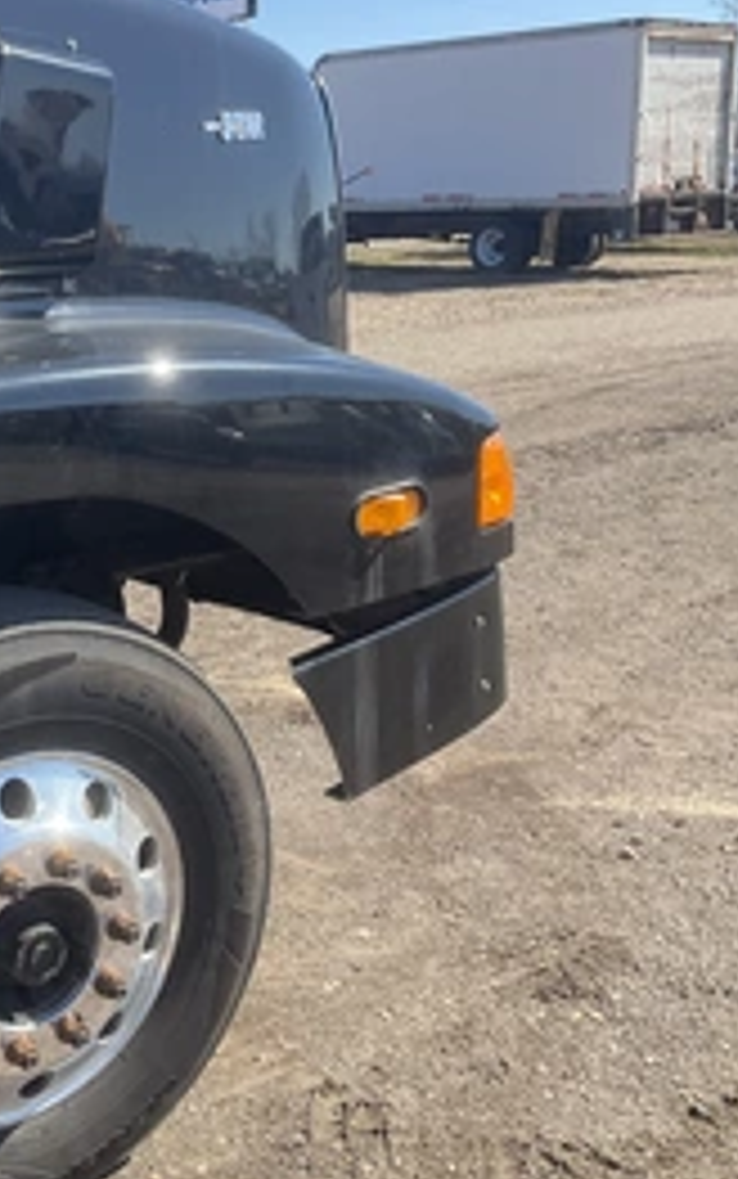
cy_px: 544
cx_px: 72
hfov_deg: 26.5
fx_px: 1511
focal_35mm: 47
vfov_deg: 42.6
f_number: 1.8
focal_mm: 3
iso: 25
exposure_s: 1/770
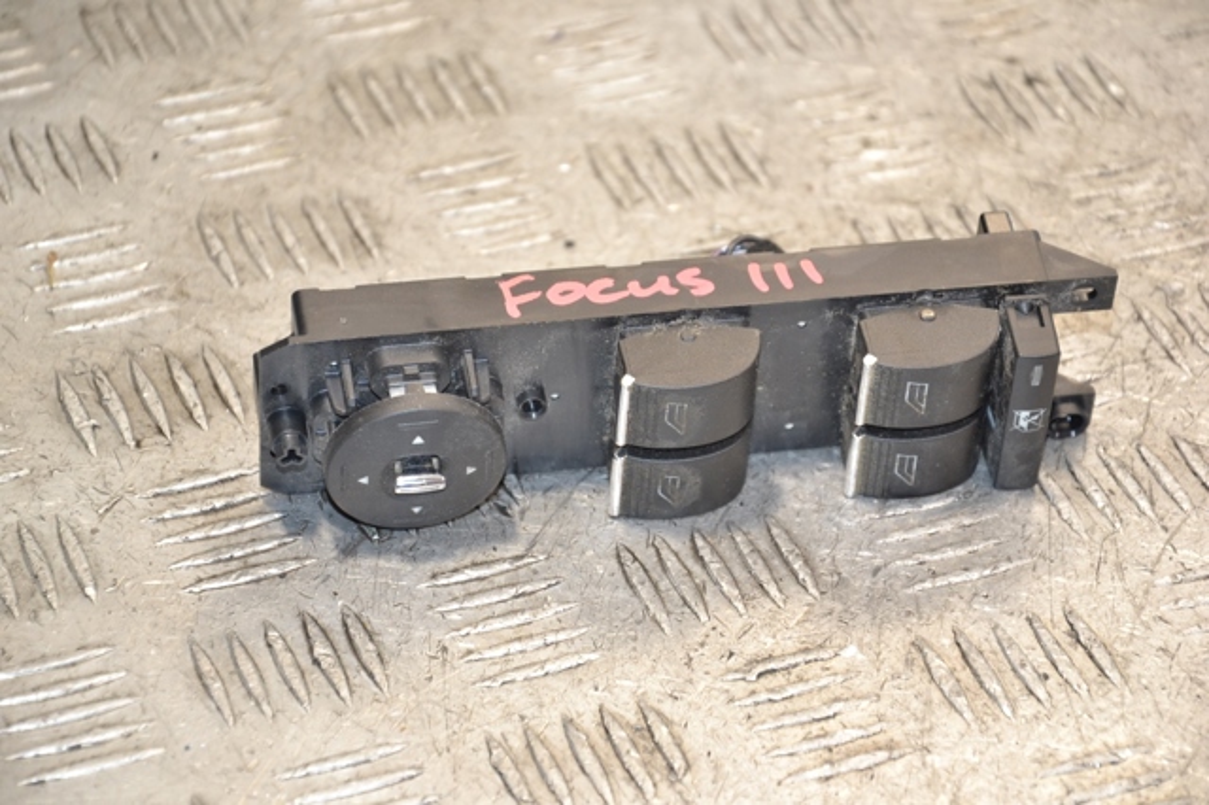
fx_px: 4632
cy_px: 402
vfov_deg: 9.9
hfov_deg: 14.9
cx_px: 604
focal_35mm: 138
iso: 800
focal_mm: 92
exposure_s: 1/100
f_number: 5.6
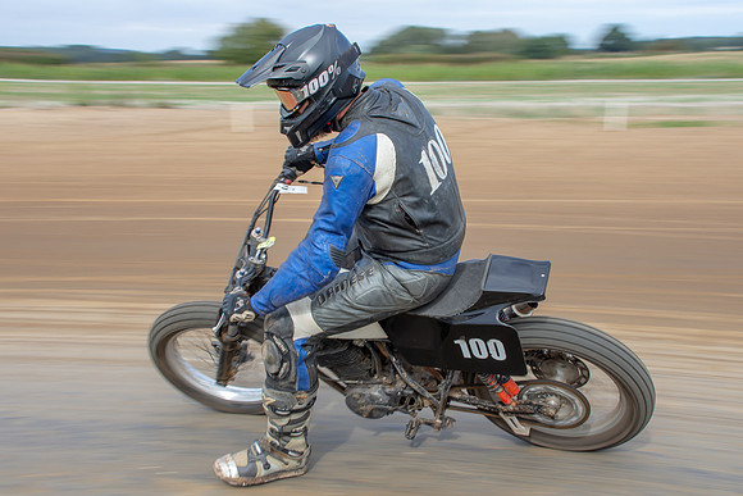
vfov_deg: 22.1
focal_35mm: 61
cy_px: 242
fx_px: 1268
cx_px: 367
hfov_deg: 32.7
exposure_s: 1/125
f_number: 8
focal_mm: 38
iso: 100
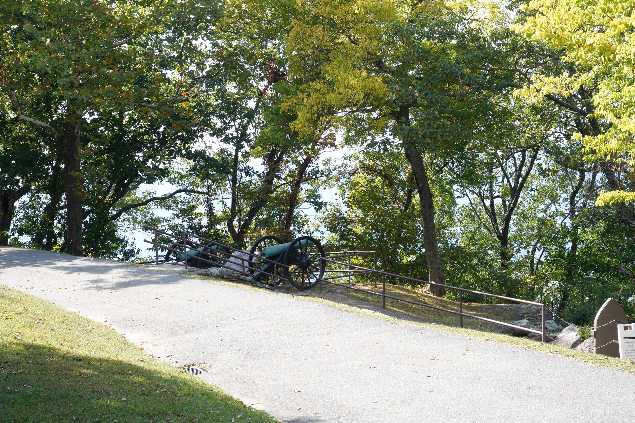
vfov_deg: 22.6
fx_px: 1058
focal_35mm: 60
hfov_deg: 33.4
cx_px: 318
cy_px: 212
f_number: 13
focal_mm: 60
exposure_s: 1/100
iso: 400
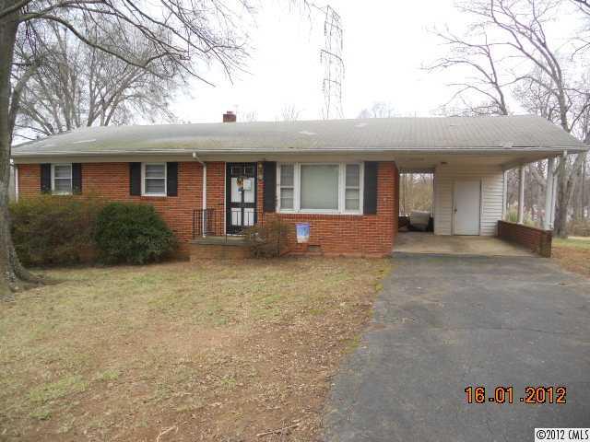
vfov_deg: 51.4
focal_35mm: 27
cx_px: 295
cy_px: 221
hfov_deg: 65.3
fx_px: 460
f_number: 3.2
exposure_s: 1/100
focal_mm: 4.9
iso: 80
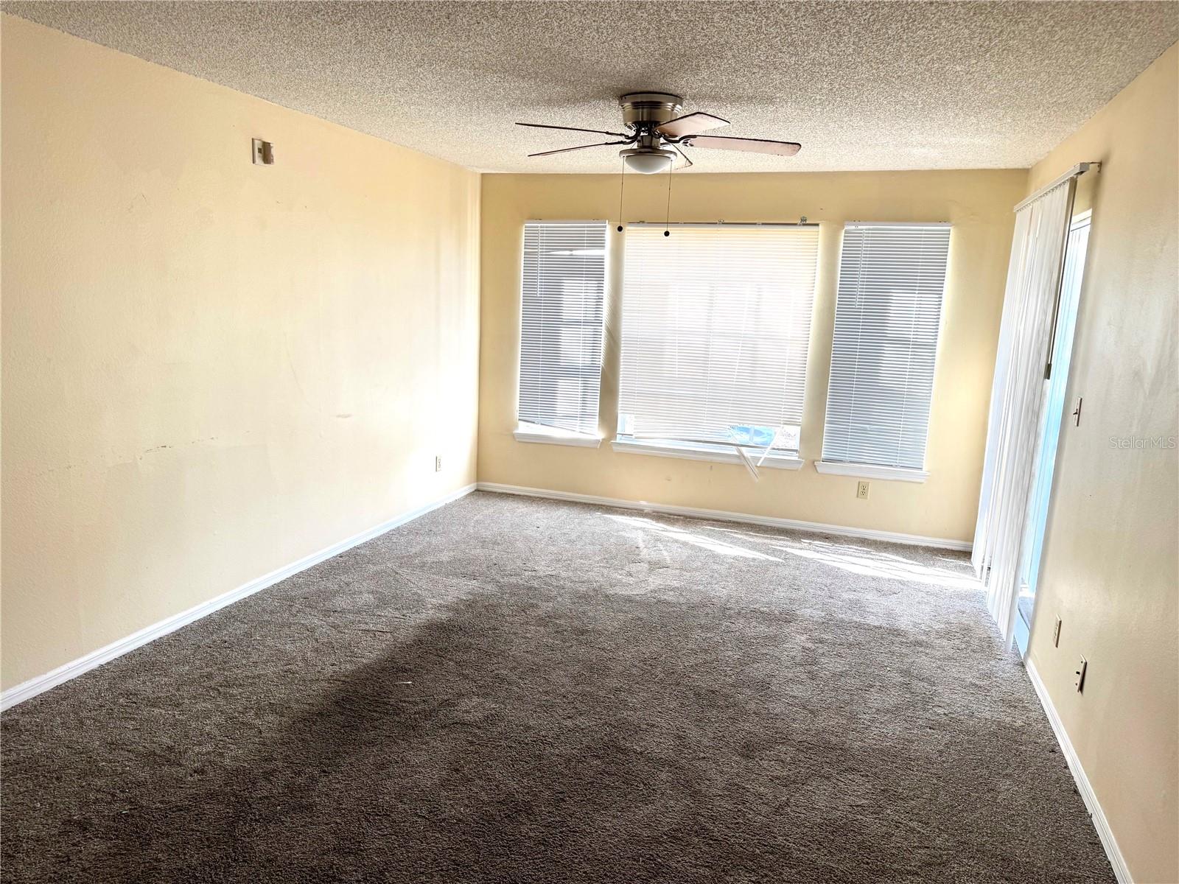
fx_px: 817
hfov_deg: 71.6
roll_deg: -1.6
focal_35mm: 24
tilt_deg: -10.4
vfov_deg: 56.8
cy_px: 442
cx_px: 590
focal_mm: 6.76
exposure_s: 1/121
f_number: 1.78
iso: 64
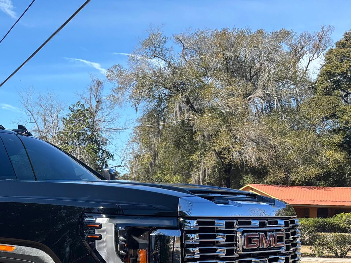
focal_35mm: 64
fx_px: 649
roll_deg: -2.5
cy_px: 224
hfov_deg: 27.6
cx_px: -35
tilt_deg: -1.0
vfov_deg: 22.5
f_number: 1.6
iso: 50
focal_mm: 5.96
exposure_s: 1/1667
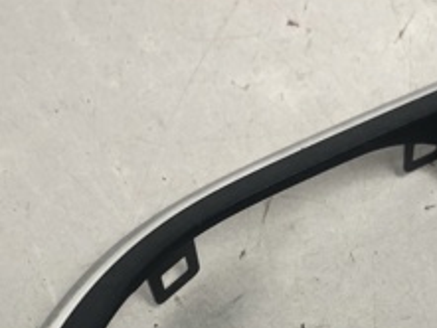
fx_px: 1023
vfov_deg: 17.6
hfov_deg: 24.0
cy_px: 358
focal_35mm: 81
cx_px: 301
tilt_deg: -65.4
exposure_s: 1/25
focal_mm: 4
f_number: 1.8
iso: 40
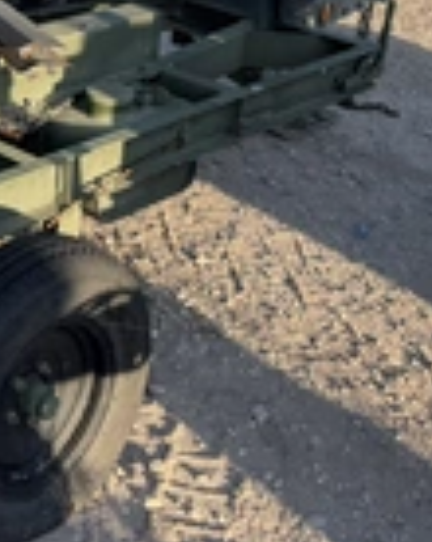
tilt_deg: -12.8
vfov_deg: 26.9
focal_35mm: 68
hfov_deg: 21.3
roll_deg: -1.5
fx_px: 1089
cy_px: 51
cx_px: -39
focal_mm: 6.76
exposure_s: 1/1493
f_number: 1.78
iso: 100
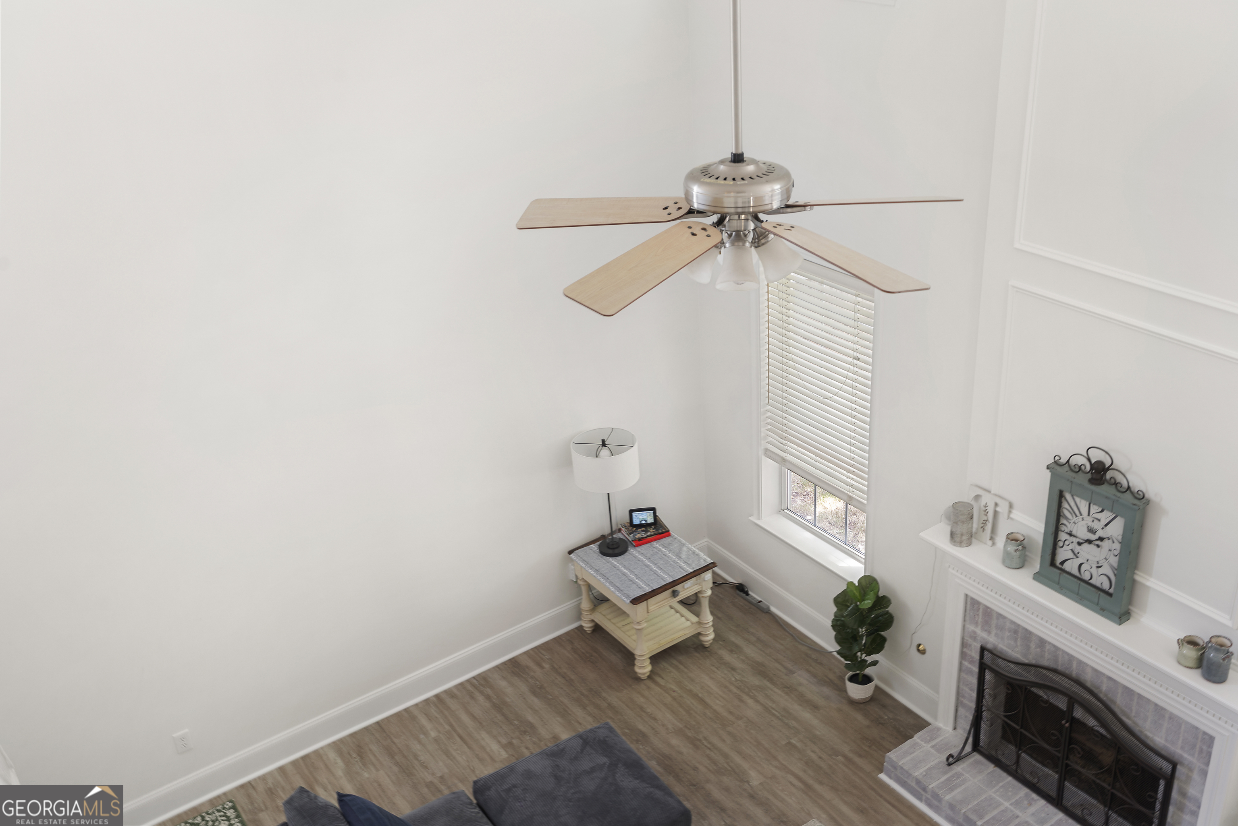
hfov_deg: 54.4
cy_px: 413
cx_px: 619
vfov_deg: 37.9
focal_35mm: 35
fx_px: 1204
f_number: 7.1
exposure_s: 1.3
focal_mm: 35
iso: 160
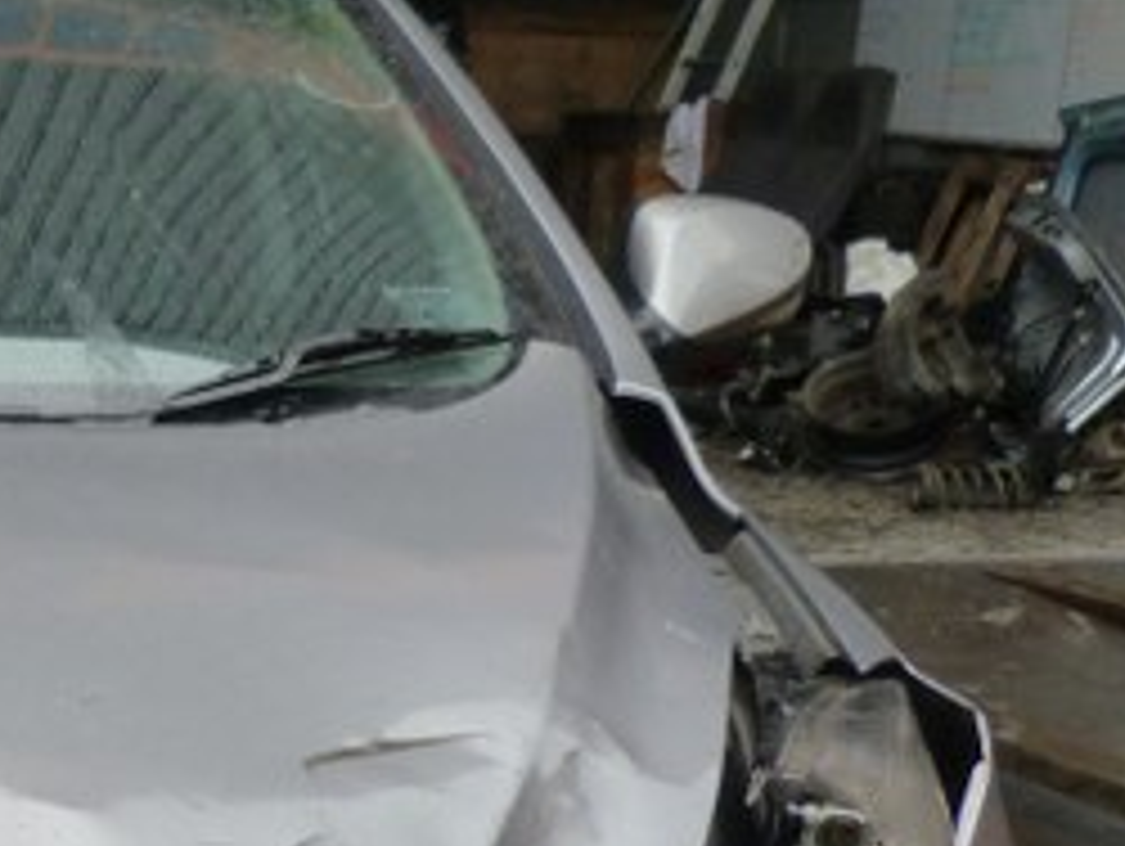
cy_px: 950
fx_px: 2602
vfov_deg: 17.8
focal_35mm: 80
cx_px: -306
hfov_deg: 22.1
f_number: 3.2
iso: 125
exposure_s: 1/100
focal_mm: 4.5
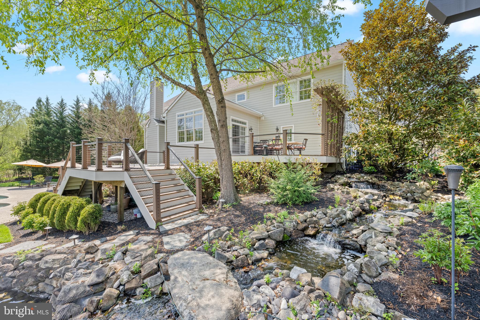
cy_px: 160
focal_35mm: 14
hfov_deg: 104.3
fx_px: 187
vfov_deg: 81.2
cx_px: 240
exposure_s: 1/250
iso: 800
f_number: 7.1
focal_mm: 14
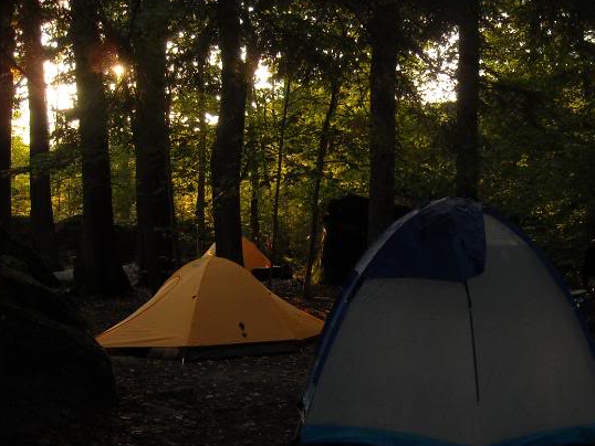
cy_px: 316
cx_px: 395
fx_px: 894
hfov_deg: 36.4
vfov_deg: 27.8
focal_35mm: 52
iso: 100
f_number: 2.8
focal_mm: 5.7
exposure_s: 1/60
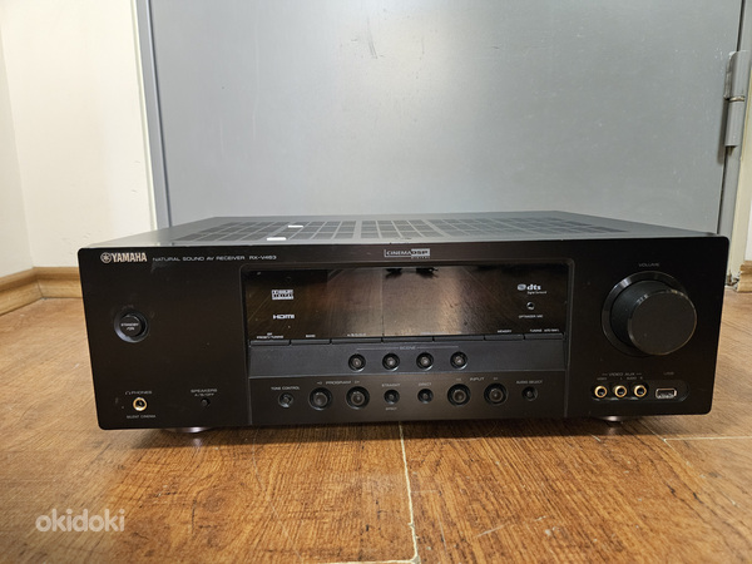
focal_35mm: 23
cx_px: 376
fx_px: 500
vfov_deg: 58.9
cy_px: 282
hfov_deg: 73.9
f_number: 1.8
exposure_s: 1/50
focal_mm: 5.4
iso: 800
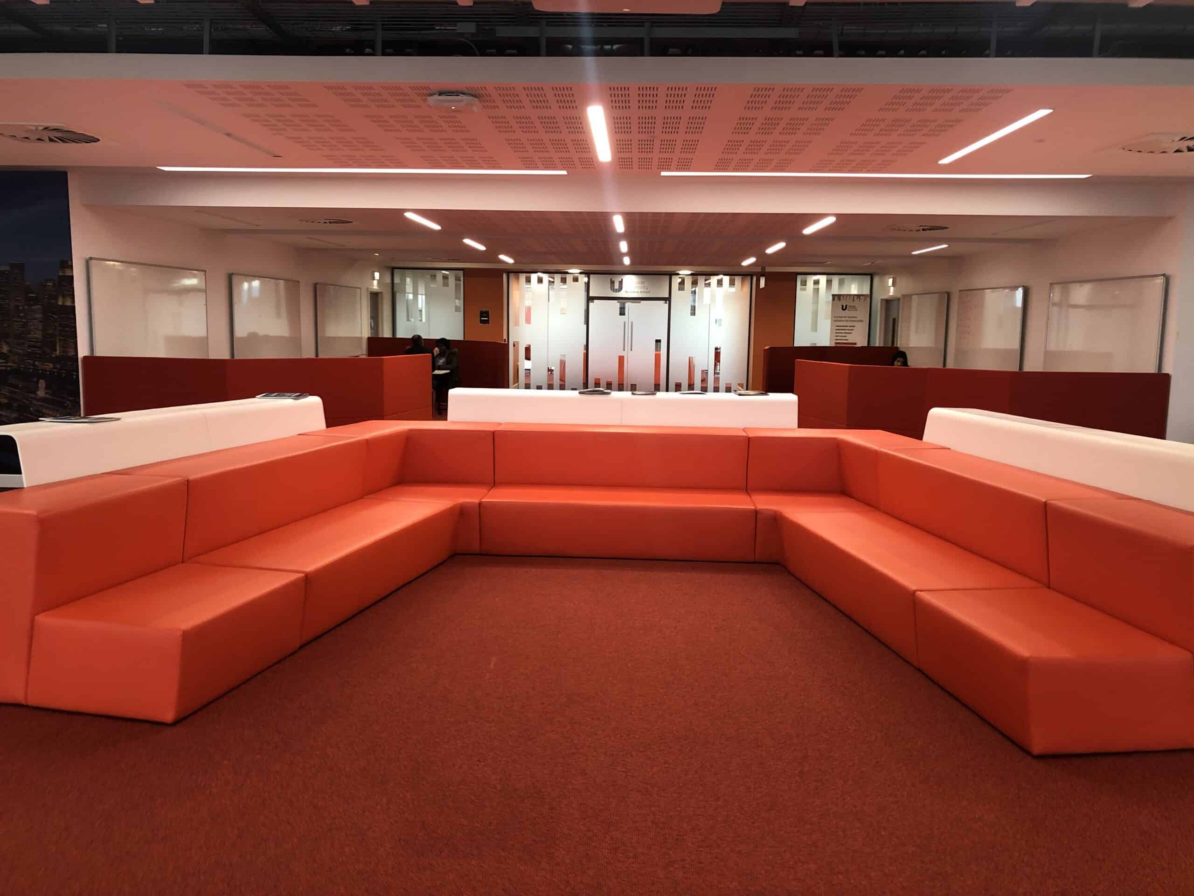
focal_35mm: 28
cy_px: 448
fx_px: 966
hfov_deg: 63.4
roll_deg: -1.9
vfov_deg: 49.7
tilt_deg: -7.4
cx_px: 597
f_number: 1.8
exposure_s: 1/25
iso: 32
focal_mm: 3.99
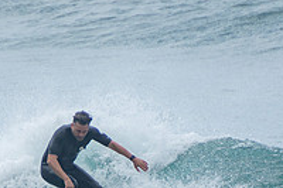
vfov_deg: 0.8
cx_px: 89
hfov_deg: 1.2
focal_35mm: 1740
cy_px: 233
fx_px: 13667
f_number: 5.6
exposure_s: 1/1250
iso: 220
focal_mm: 400
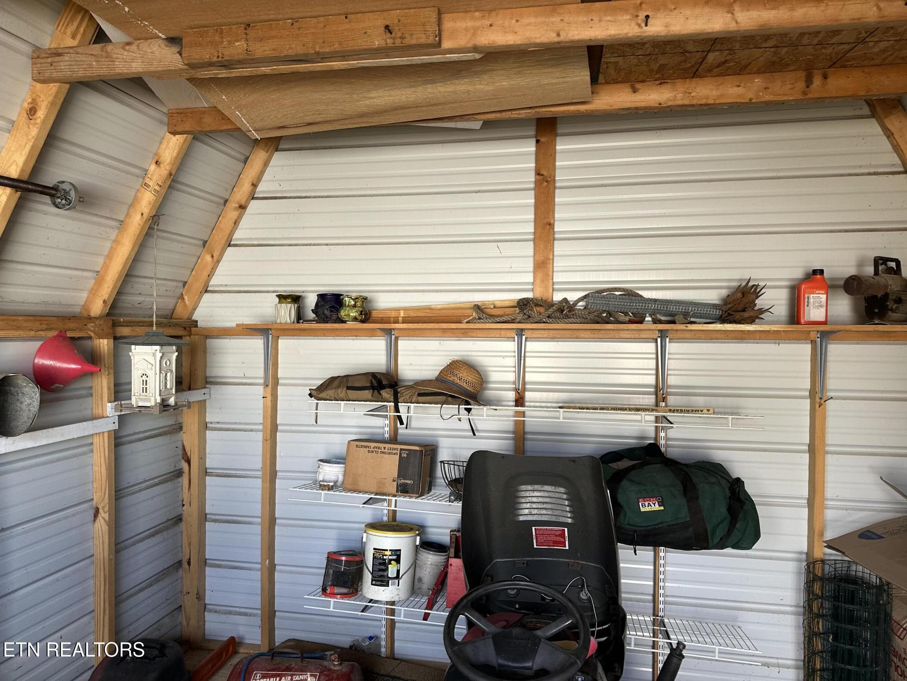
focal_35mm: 24
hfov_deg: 71.6
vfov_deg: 56.8
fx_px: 629
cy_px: 340
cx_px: 454
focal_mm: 6.86
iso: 125
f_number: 1.78
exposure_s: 1/121
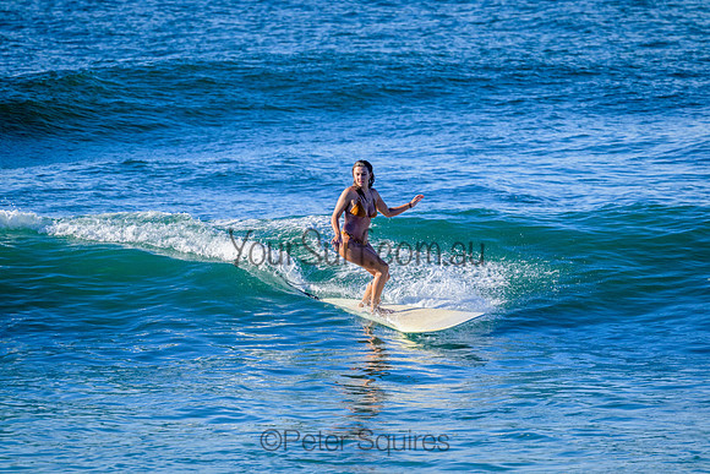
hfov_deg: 4.0
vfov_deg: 2.6
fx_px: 10257
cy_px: 237
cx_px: 355
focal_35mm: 520
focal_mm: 520
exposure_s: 1/2000
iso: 1100
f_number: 10
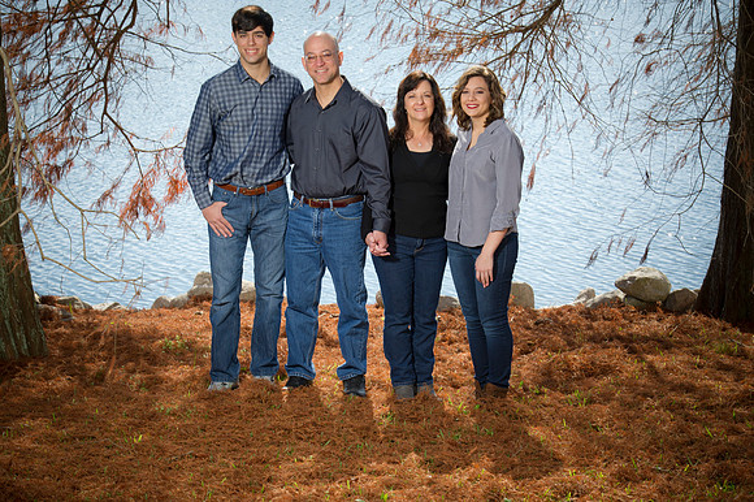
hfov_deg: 20.8
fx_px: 2051
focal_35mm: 98
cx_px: 377
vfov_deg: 13.9
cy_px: 251
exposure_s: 1/160
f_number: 9
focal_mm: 98
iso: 200
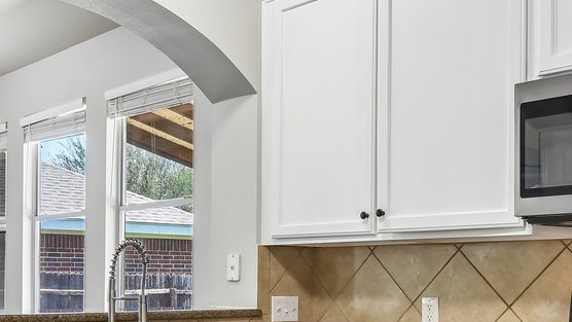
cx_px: 213
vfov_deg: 21.8
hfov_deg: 38.2
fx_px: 819
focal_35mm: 54
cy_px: 275
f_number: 8
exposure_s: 1/15
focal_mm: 14
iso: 280
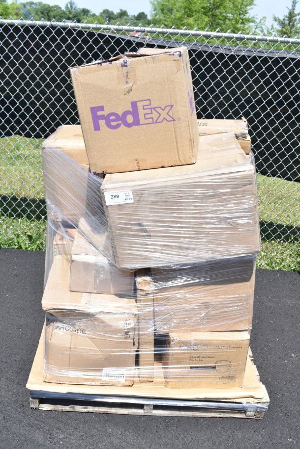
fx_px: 450
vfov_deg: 53.1
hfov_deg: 36.9
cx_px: 150
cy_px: 224
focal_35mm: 36
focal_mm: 24
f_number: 8
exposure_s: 1/250
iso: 200
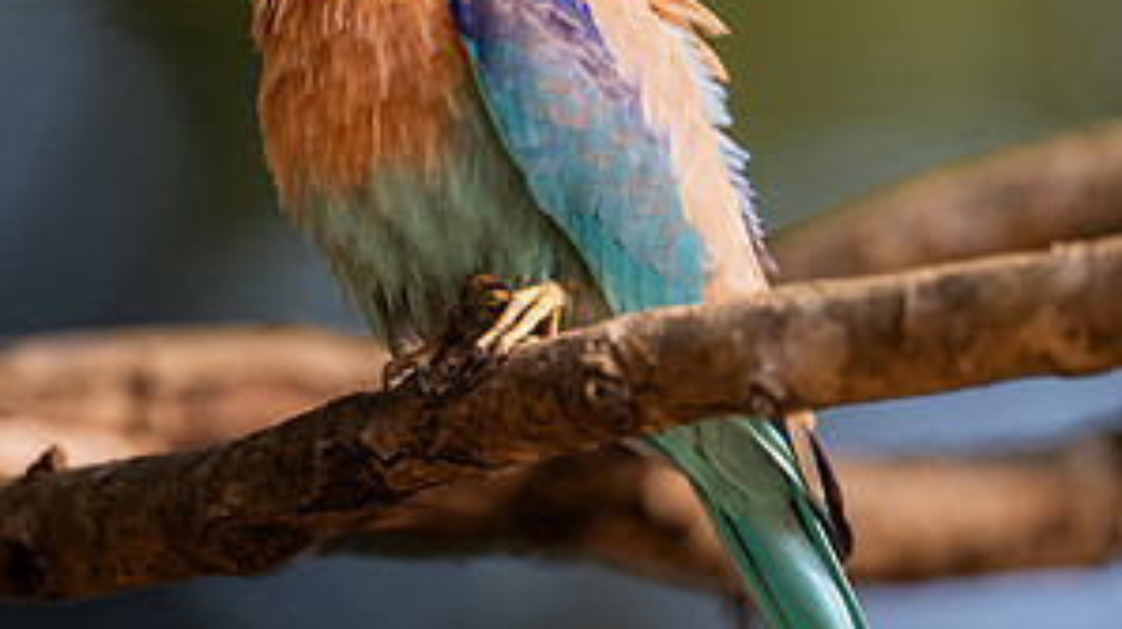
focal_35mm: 950
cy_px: 249
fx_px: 28238
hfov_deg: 2.3
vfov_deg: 1.3
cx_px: 561
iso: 500
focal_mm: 600
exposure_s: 1/800
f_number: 4
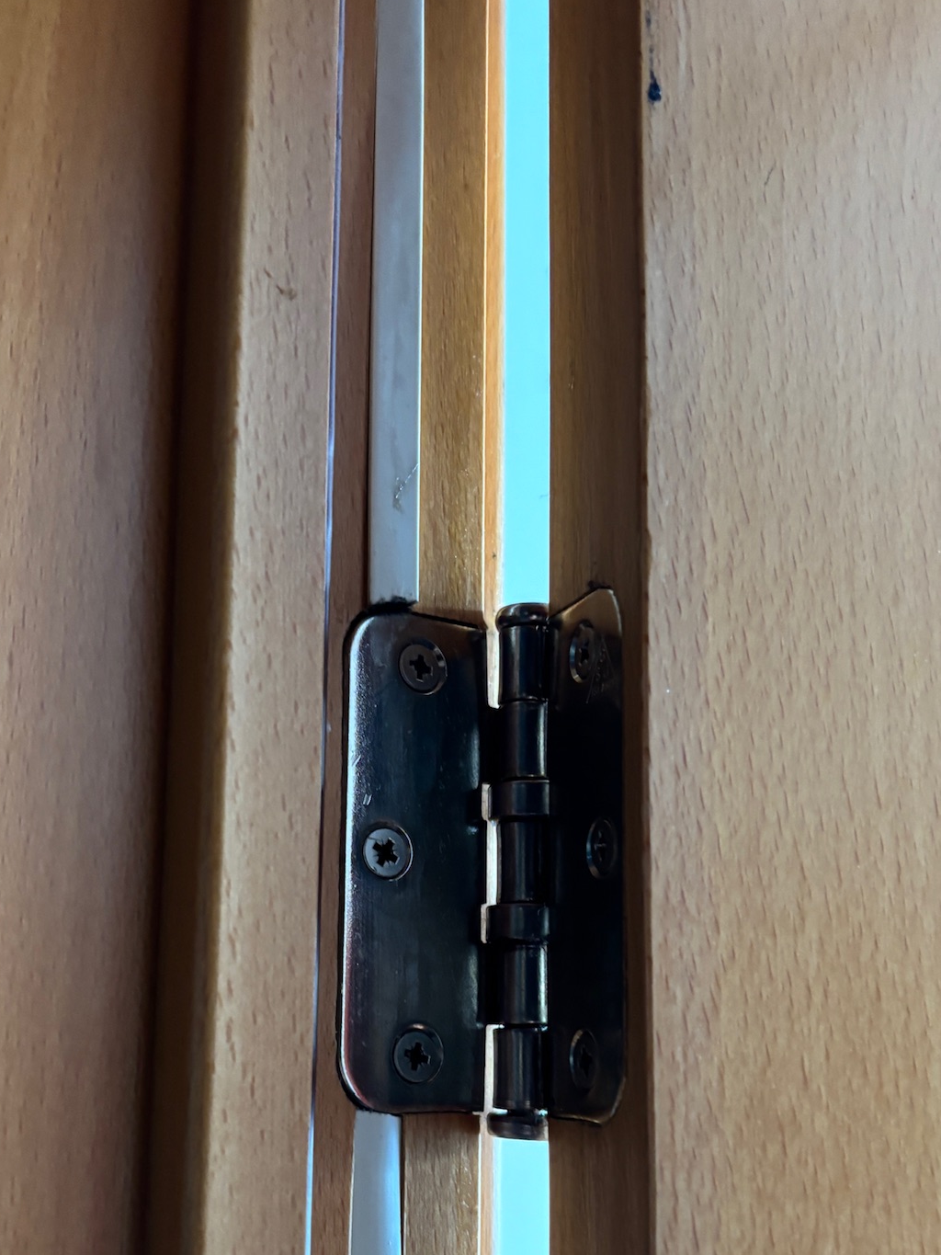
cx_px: 457
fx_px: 1413
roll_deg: -0.3
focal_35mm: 39
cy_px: 816
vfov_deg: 47.2
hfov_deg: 36.8
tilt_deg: +10.9
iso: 500
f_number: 1.6
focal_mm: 5.96
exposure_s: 1/60
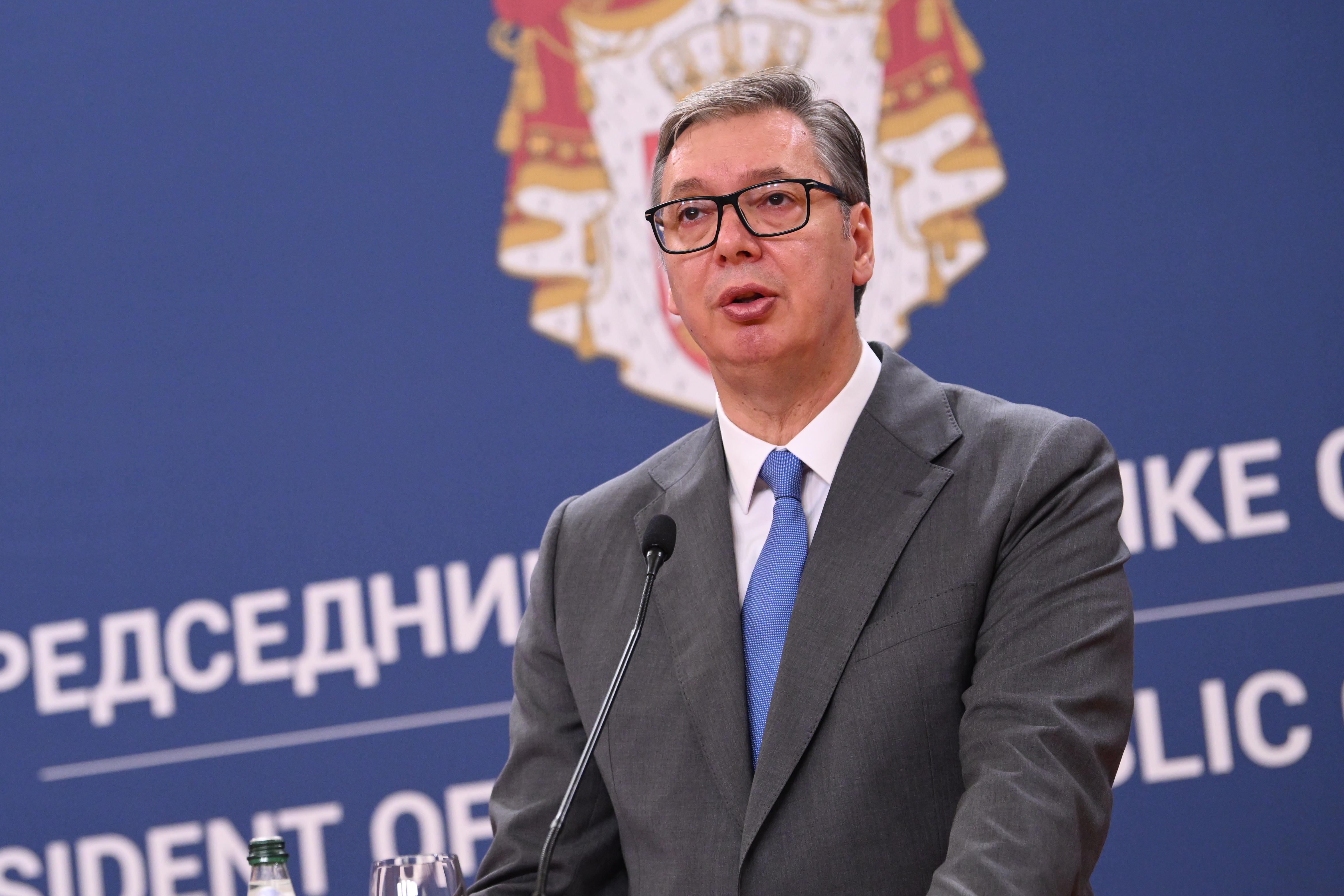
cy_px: 377
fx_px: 6869
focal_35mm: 184
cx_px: 474
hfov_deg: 11.2
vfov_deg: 7.5
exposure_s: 1/400
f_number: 4
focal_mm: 140
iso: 3200
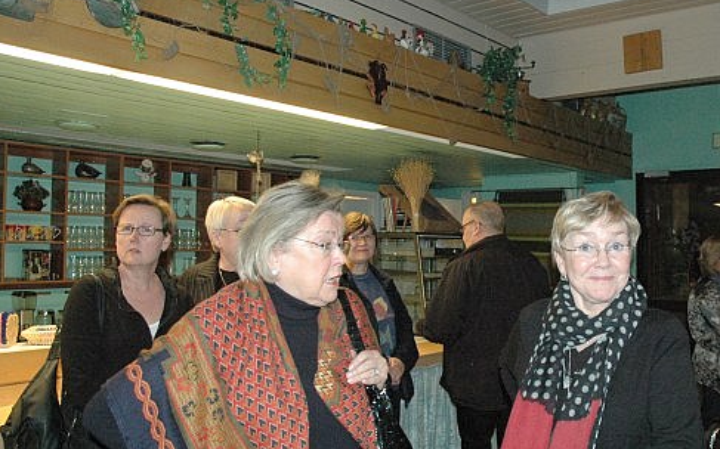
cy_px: 227
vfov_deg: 37.2
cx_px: 433
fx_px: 667
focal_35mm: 34
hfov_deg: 56.3
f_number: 5
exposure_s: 1/60
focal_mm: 18
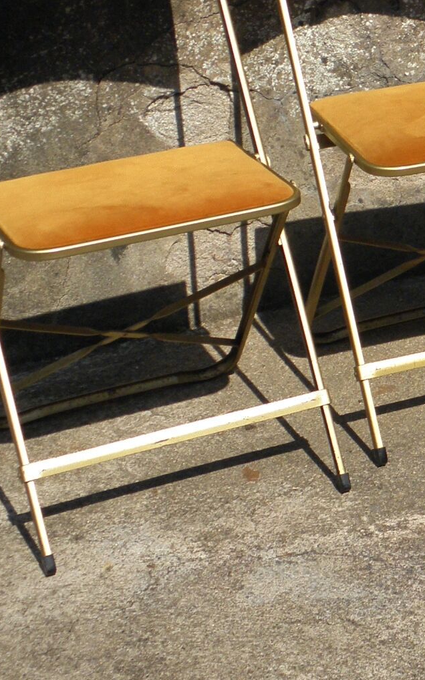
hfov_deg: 11.9
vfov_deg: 19.9
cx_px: 690
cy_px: 192
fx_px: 1928
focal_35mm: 104
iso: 125
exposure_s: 1/320
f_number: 7.6
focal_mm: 7.1
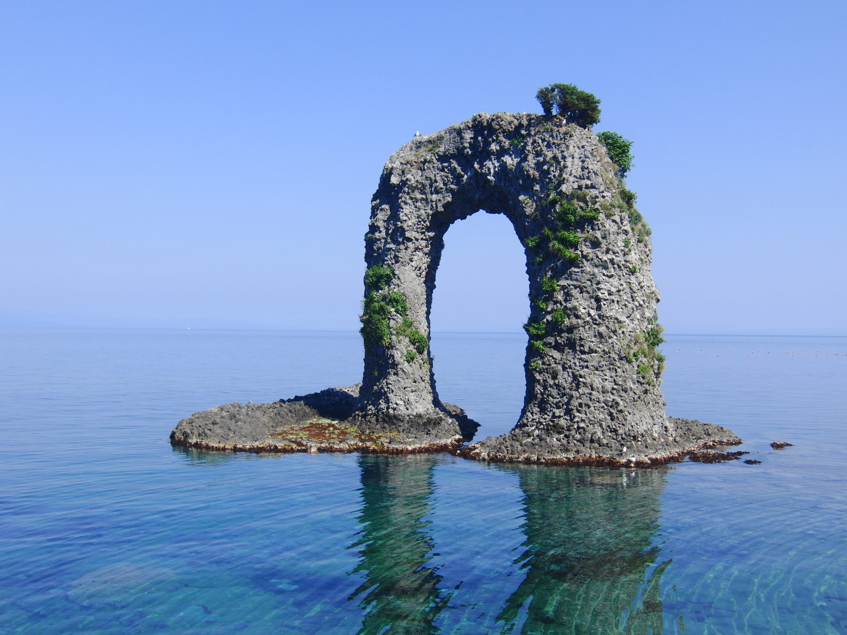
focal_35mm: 40
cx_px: 424
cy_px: 318
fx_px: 979
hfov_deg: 46.8
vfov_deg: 36.0
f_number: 8.8
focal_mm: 7.1
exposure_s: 1/160
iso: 100
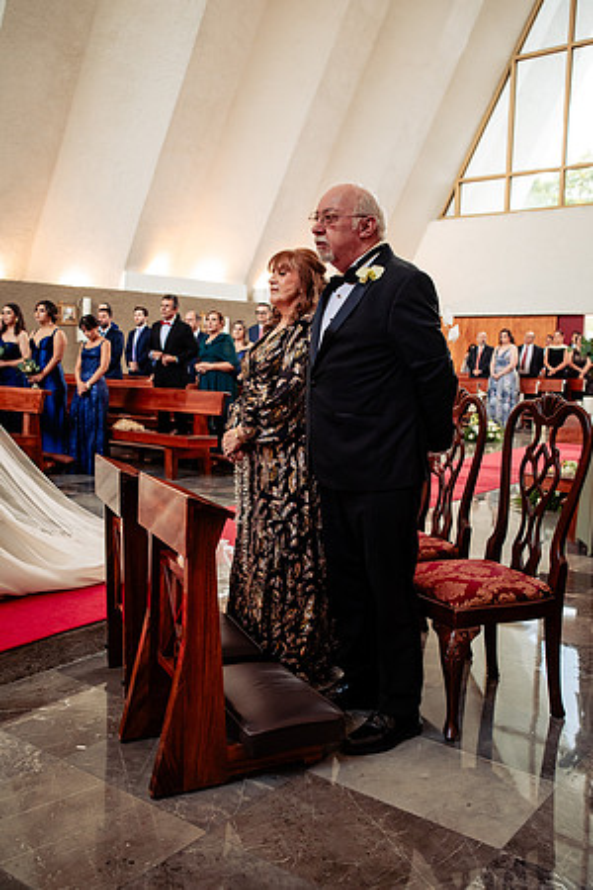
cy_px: 445
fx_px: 865
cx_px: 296
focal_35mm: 35
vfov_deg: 54.4
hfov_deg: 37.9
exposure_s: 1/125
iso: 1600
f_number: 4.5
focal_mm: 35
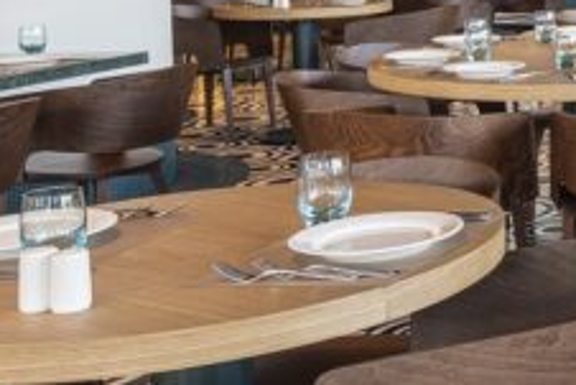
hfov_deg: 21.0
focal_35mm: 77
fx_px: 1233
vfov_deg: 17.0
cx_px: 933
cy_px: -65
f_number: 8
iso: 100
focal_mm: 17
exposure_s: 1/2.5
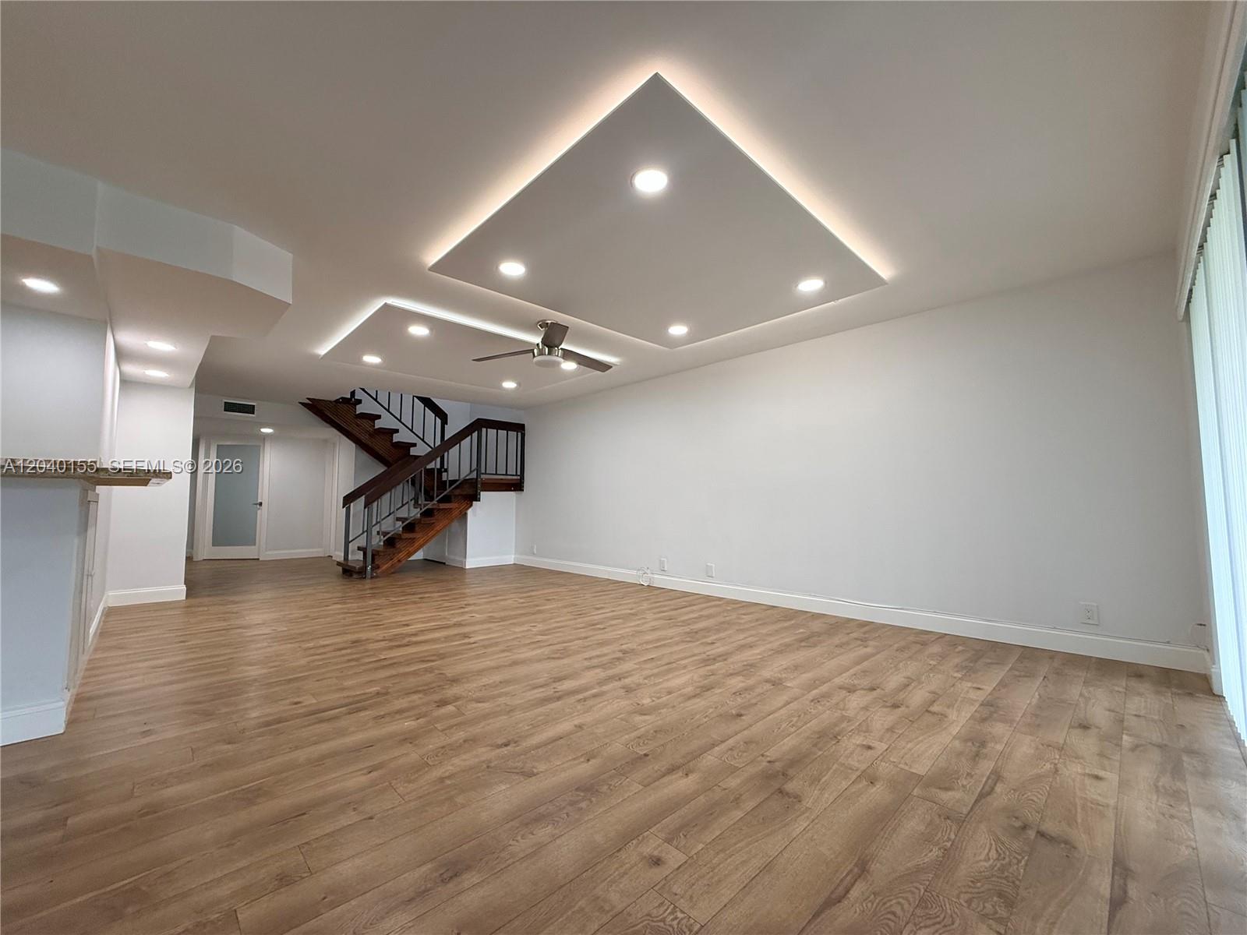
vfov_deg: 85.7
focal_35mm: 14
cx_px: 624
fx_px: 504
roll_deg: +0.3
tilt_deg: +4.7
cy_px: 468
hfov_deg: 102.1
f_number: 2.2
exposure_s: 1/147
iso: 200
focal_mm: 2.22
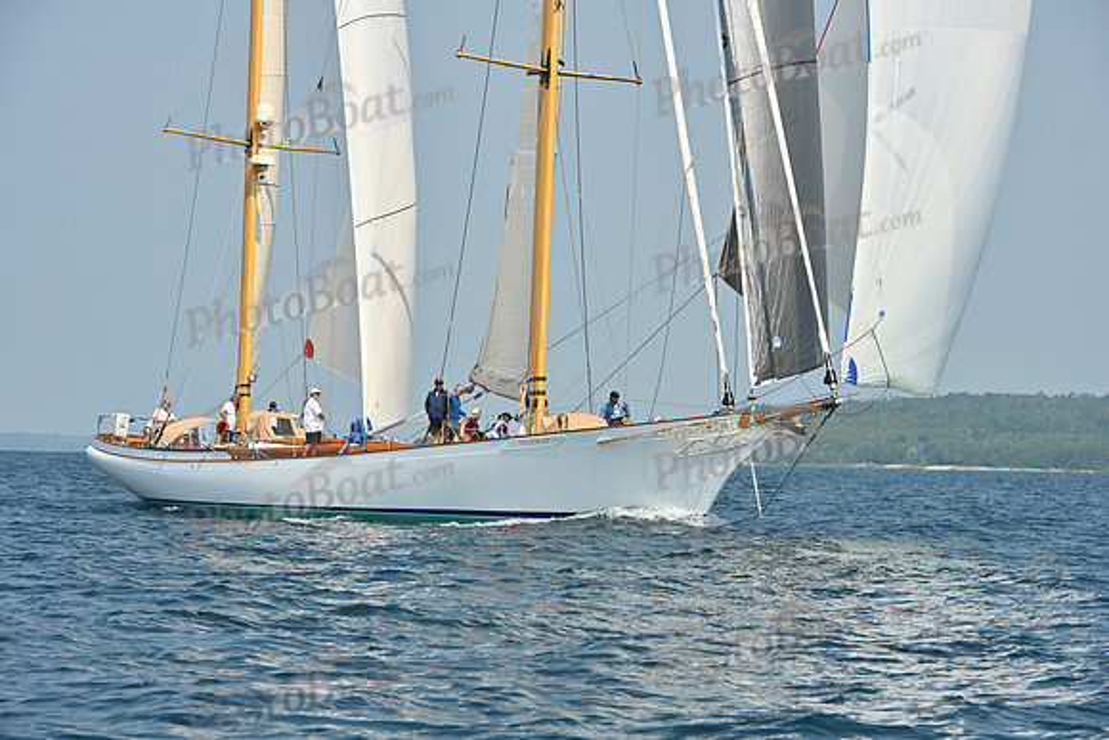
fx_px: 4930
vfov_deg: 8.6
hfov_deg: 12.8
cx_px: 554
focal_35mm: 160
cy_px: 370
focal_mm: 160
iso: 320
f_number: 10
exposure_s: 1/1000
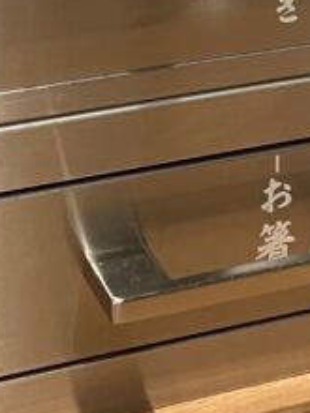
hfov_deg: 12.2
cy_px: -205
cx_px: 216
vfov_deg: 15.1
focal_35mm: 121
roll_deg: +0.4
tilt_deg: -9.3
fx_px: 1445
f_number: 1.6
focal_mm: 4.2
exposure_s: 1/50
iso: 125
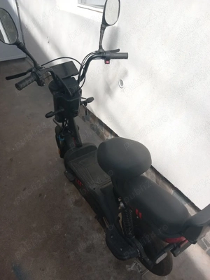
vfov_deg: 65.3
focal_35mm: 27
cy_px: 140
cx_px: 105
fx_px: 218
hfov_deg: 51.4
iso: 20
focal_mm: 4
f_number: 1.8
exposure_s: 1/303
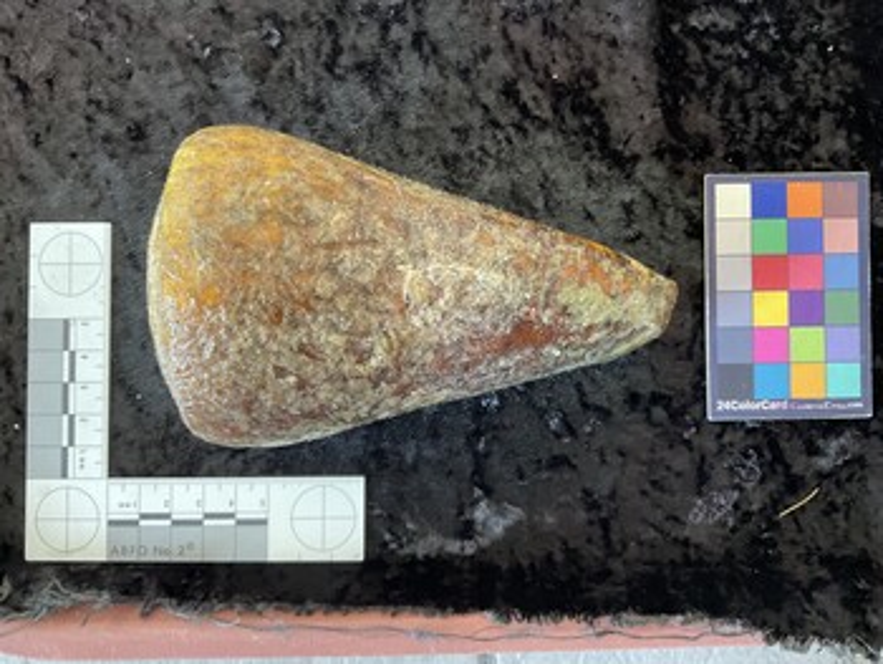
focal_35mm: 29
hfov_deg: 61.6
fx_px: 740
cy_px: 332
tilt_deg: -89.5
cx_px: 442
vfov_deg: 48.3
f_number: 1.8
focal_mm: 3
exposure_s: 1/60
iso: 160
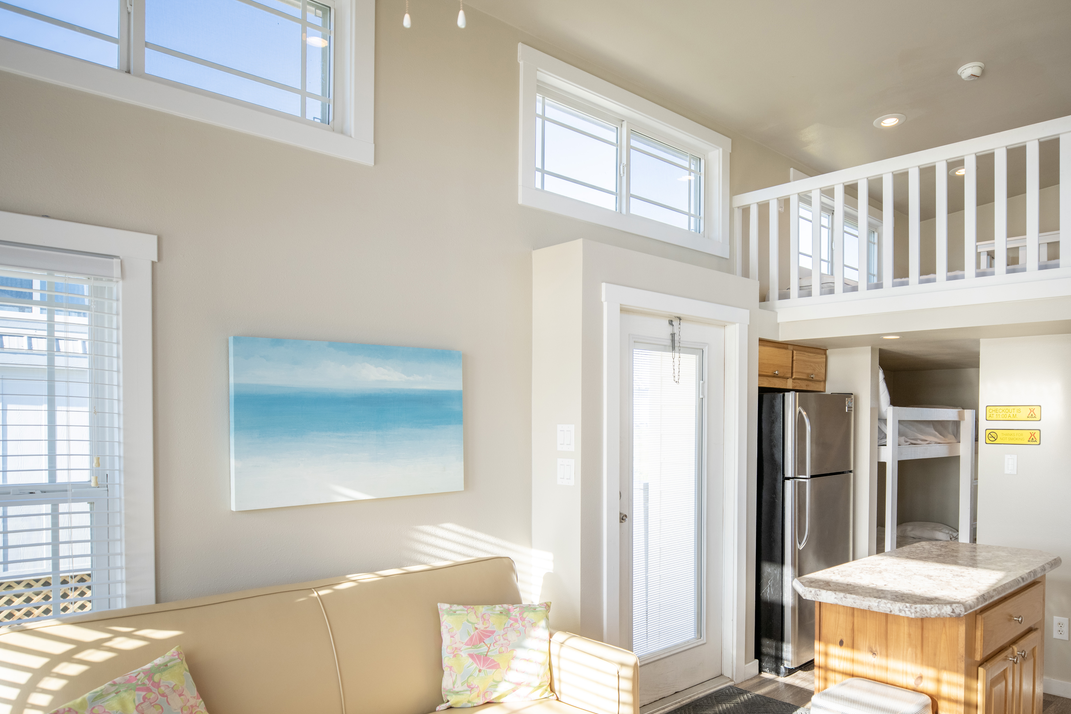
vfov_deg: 52.6
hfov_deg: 72.2
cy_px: 444
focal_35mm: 24
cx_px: 686
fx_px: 714
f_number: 2.8
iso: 500
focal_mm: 16
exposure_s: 1/250
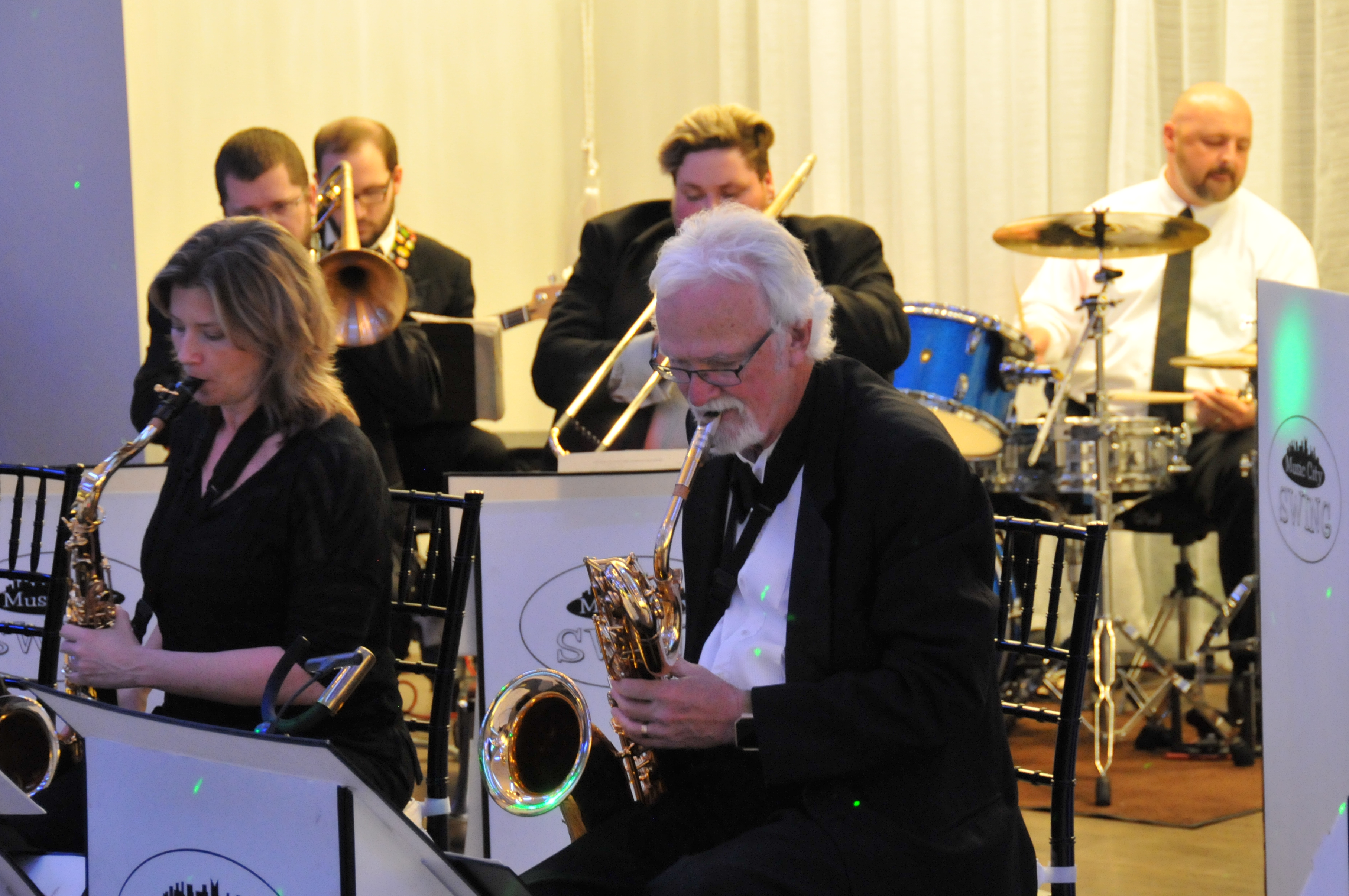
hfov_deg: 16.5
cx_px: 649
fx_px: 4641
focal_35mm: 124
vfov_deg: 11.0
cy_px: 518
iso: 2000
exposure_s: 1/30
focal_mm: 70
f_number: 5
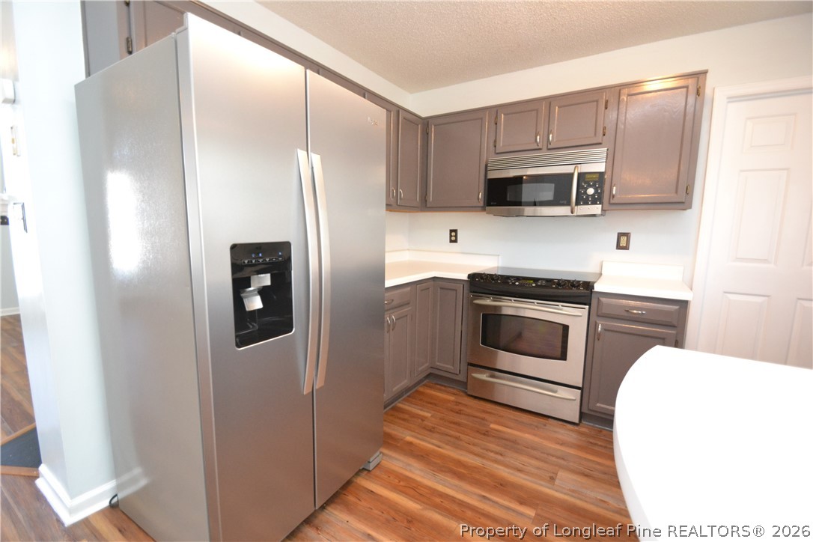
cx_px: 406
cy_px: 271
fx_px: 339
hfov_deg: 100.4
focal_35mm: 15
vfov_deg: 77.3
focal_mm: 10
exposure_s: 1/60
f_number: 3.5
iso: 1800
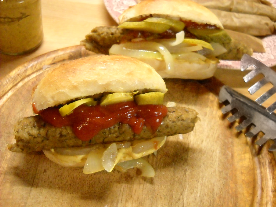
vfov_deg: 34.3
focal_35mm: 42
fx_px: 335
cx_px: 141
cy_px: 105
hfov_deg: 44.8
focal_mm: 6.72
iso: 800
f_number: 3.1
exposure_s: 1/42
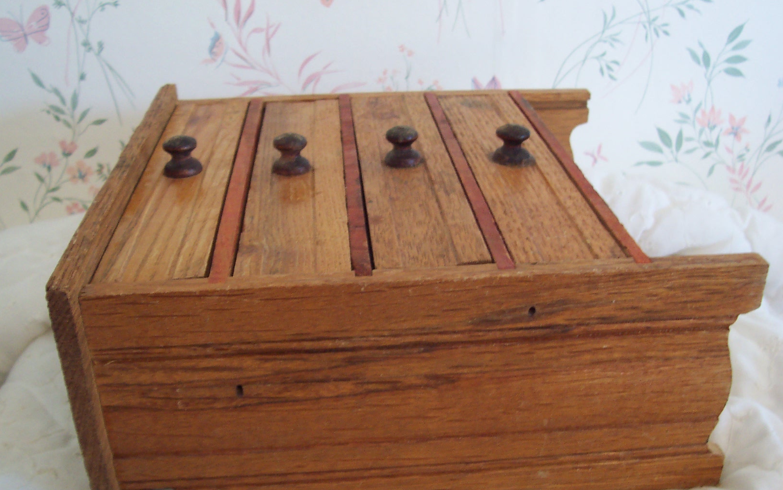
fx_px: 854
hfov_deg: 49.3
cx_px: 390
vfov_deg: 31.9
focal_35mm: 40
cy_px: 298
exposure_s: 1/30
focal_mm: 5.6
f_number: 2.8
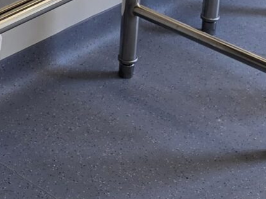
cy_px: -88
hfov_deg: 13.1
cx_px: -146
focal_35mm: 141
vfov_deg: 10.2
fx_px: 1083
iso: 20
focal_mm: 6.5
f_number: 1.4
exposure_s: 1/359
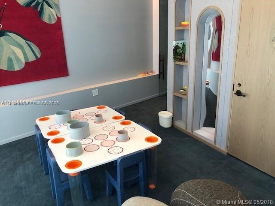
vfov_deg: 49.7
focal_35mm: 28
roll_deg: +2.4
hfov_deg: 63.4
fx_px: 222
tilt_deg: -16.6
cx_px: 138
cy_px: 103
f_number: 1.8
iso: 32
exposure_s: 1/30
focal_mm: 4
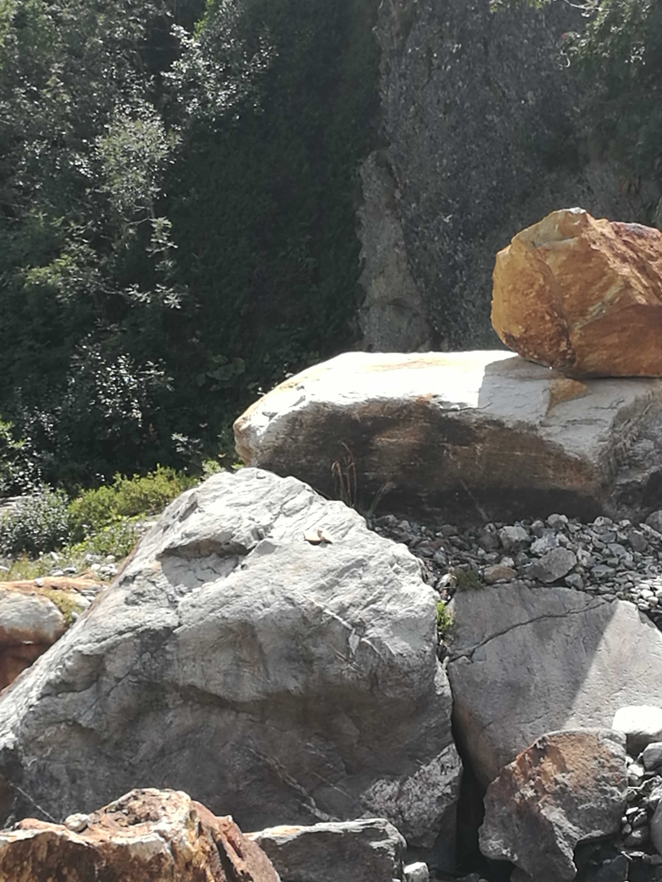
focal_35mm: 108
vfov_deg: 18.2
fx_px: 2754
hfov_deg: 13.7
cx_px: 331
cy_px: 441
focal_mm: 4.5
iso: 50
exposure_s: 1/577
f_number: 2.2
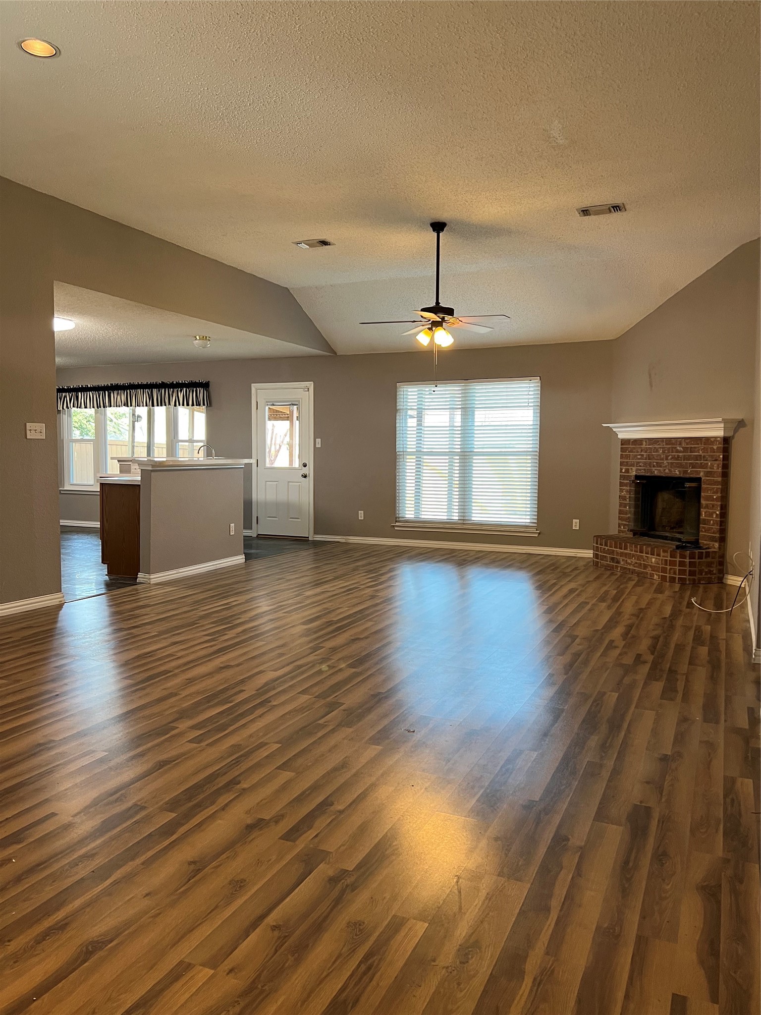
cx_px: 380
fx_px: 762
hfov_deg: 53.1
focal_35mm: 26
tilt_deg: -4.5
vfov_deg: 67.3
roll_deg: +0.3
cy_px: 508
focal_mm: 5.7
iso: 100
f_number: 1.5
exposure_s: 1/60
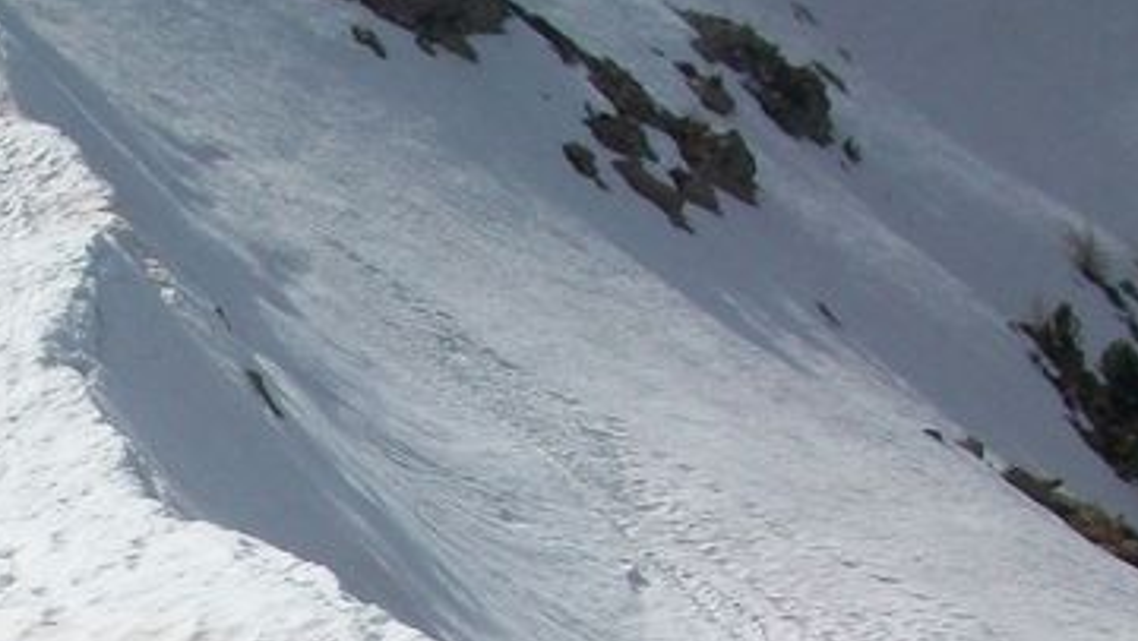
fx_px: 2899
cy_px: 938
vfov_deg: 12.1
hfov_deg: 21.5
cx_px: 40
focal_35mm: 96
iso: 80
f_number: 5.5
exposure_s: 1/1401
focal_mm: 5.7
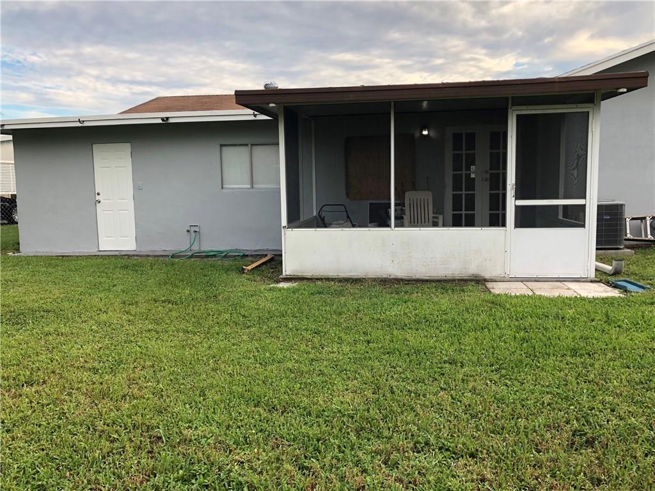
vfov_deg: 48.2
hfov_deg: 61.7
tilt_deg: -6.6
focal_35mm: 29
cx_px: 328
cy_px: 246
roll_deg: +0.3
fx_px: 549
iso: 20
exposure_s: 1/276
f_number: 1.8
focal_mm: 3.99
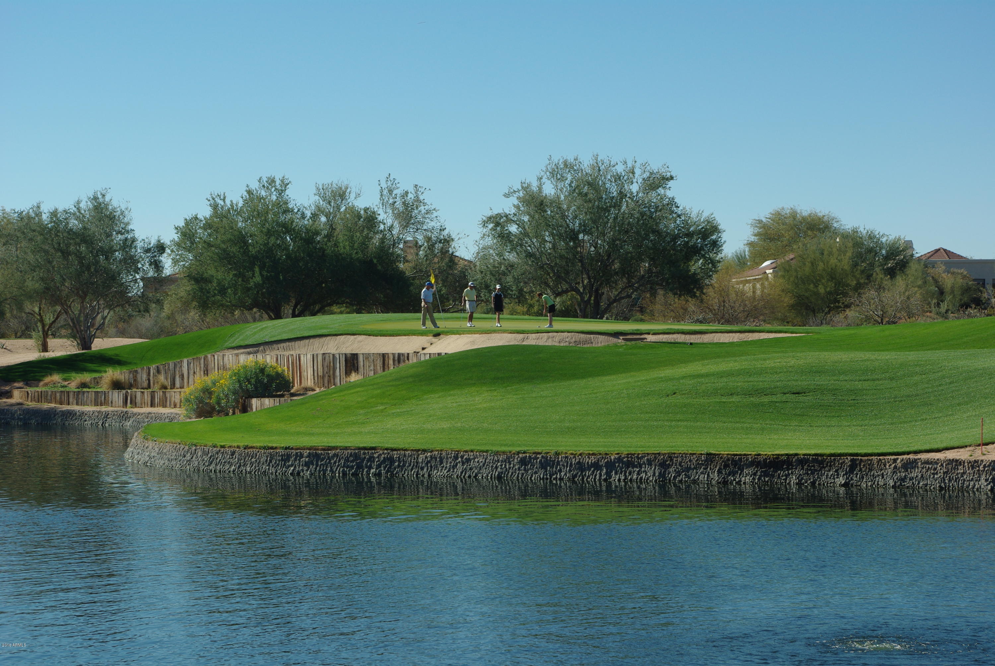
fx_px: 2269
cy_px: 333
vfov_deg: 16.7
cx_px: 498
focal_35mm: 82
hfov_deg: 24.7
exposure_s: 1/125
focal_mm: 55
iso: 100
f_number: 9.5
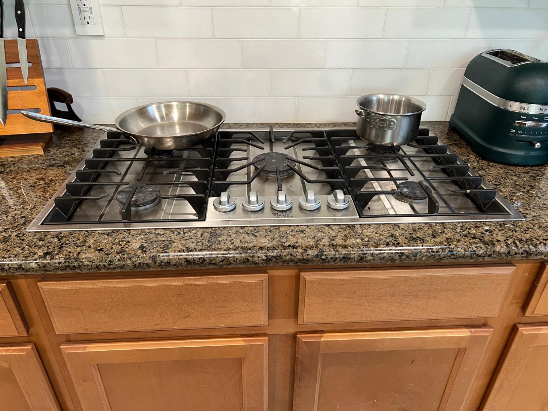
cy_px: 206
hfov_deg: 67.3
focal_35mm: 26
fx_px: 412
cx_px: 274
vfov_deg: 53.1
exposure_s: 1/60
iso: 160
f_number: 1.5
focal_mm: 5.7
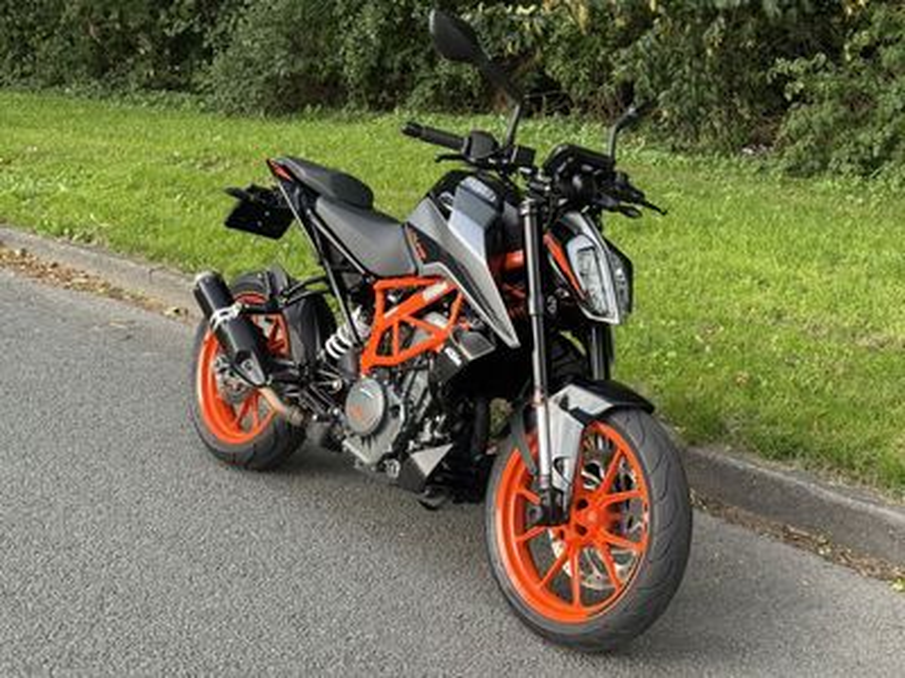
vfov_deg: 30.3
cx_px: 452
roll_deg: -1.1
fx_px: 1255
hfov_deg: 39.7
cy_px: 339
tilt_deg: -15.8
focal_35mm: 48
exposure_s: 1/260
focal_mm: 6.76
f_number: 1.78
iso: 64
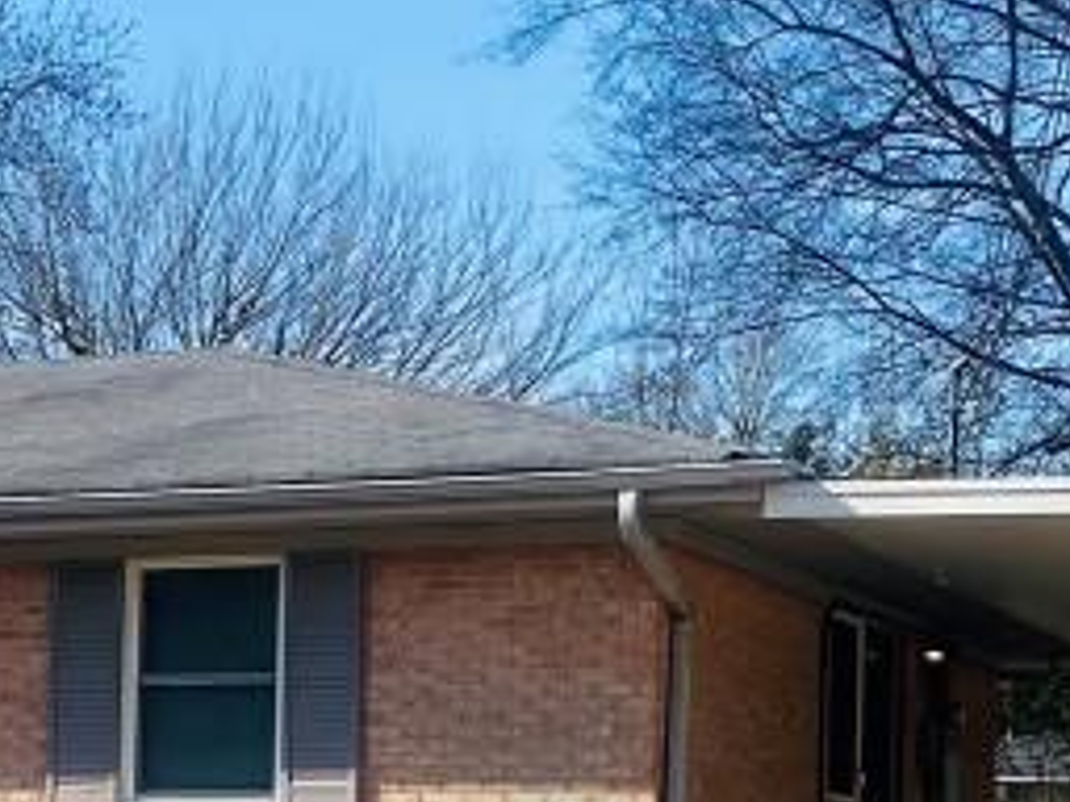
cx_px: -222
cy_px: 835
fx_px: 3215
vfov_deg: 14.0
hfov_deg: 17.9
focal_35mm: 104
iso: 32
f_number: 1.8
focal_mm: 4.25
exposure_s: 1/2625
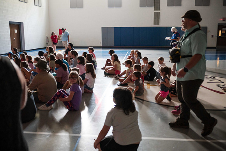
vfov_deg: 36.4
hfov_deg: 52.5
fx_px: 229
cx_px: 112
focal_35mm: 37
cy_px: 74
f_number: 2.8
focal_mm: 35
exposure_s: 1/125
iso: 3200
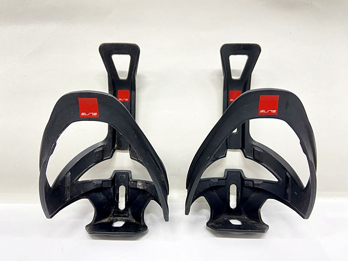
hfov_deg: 67.3
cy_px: 130
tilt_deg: -23.2
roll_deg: -1.1
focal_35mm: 26
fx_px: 261
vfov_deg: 53.1
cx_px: 174
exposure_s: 1/50
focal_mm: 4.25
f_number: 1.8
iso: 80
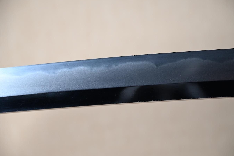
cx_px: 121
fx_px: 754
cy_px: 80
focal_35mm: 116
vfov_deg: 11.8
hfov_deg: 17.6
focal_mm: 74
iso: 100
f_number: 5.3
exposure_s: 1
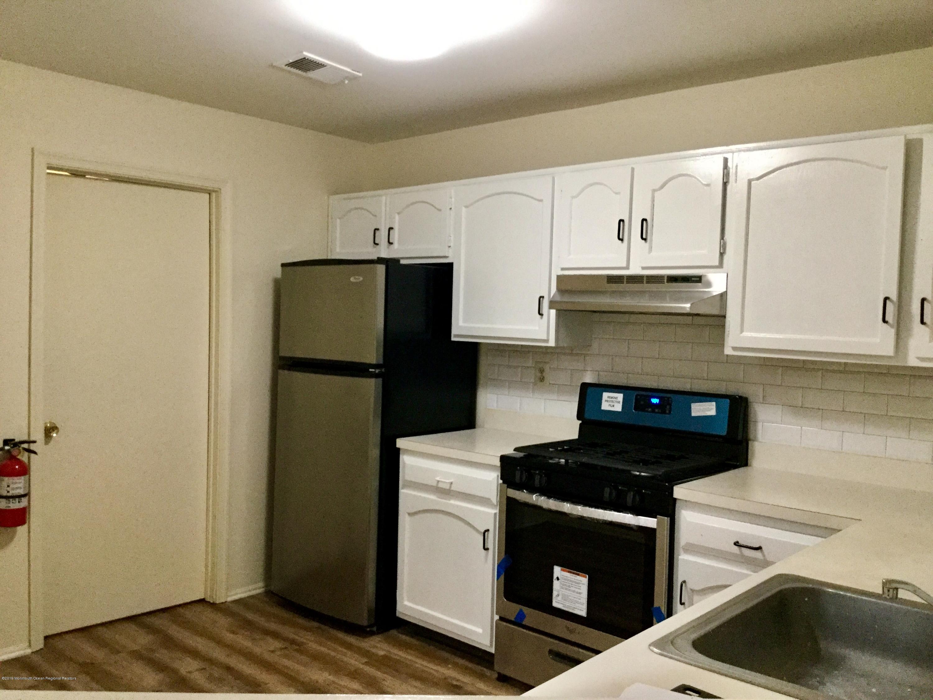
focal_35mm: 31
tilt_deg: -4.4
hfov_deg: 58.4
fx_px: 836
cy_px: 350
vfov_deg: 45.4
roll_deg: +0.4
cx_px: 466
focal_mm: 3.3
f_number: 2.4
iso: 200
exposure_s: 1/17
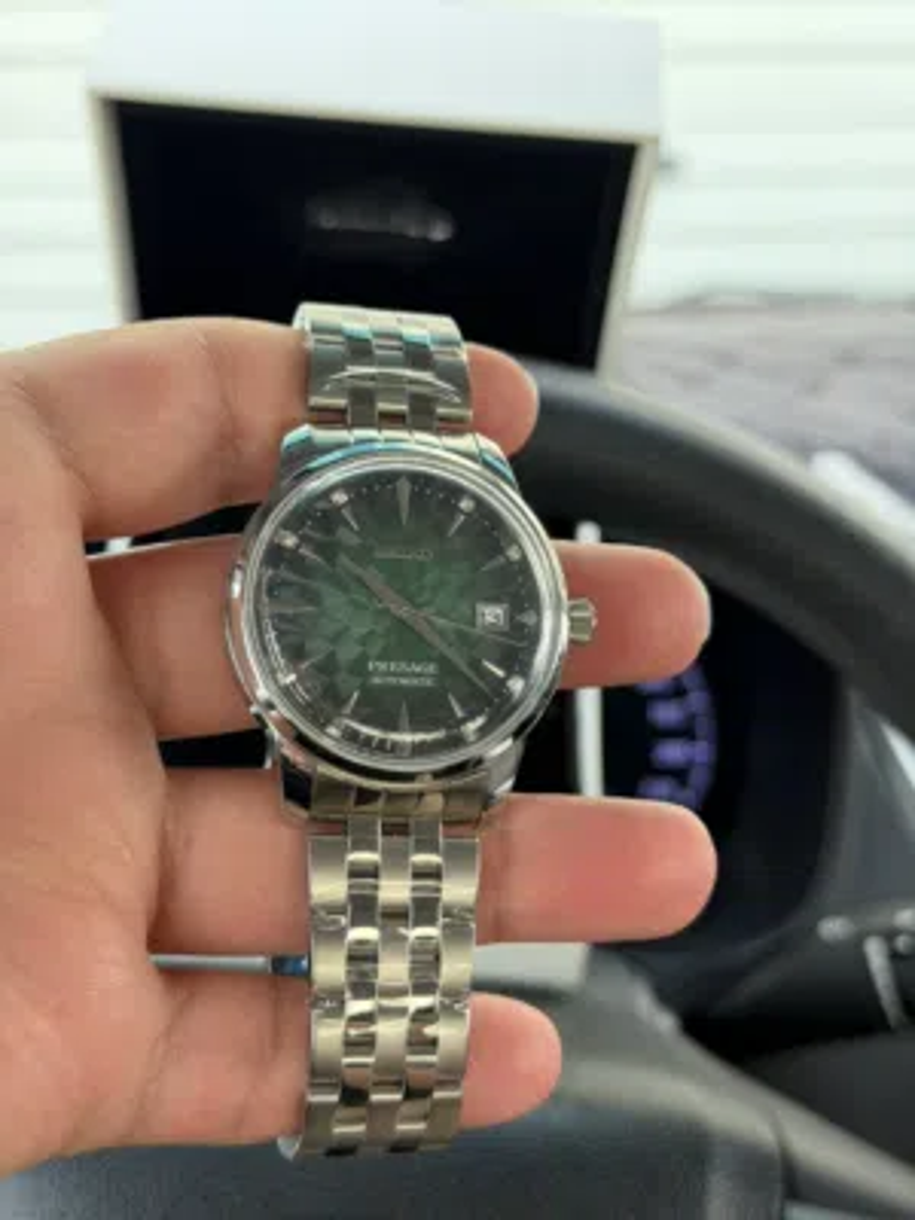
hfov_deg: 30.3
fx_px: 1692
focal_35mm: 48
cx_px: 458
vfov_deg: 39.7
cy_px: 610
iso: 80
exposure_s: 1/121
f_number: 1.78
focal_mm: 6.76
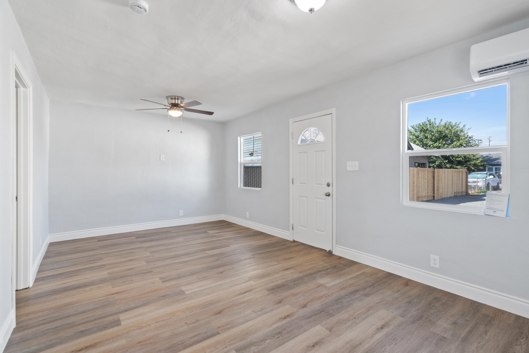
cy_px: 176
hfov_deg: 96.7
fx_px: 235
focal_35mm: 16
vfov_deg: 73.8
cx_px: 264
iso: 1000
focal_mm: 16
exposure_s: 1/4
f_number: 11
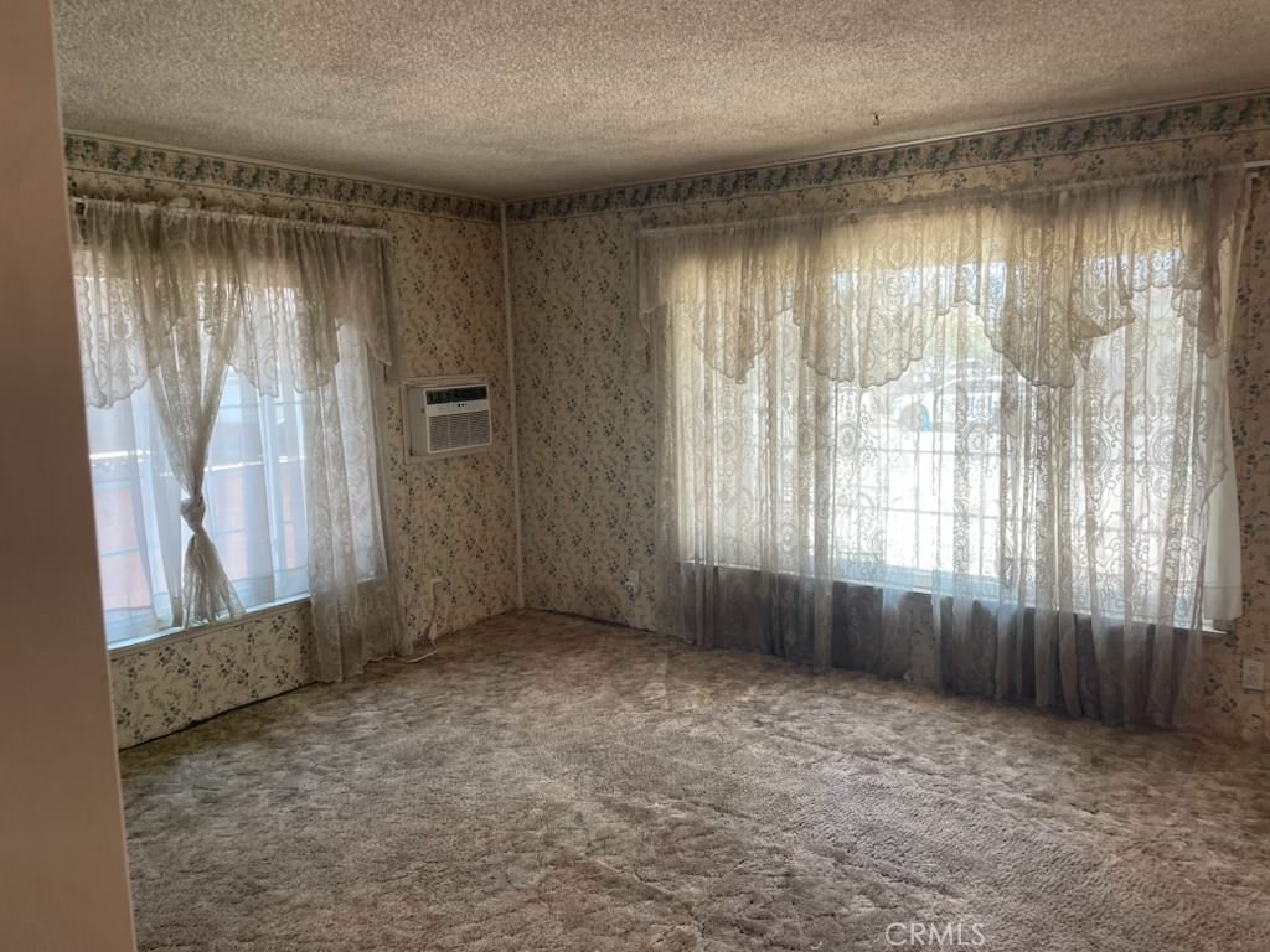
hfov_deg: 67.3
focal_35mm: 26
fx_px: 954
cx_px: 635
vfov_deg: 53.1
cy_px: 476
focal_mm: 4.2
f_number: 1.6
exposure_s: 1/120
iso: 64
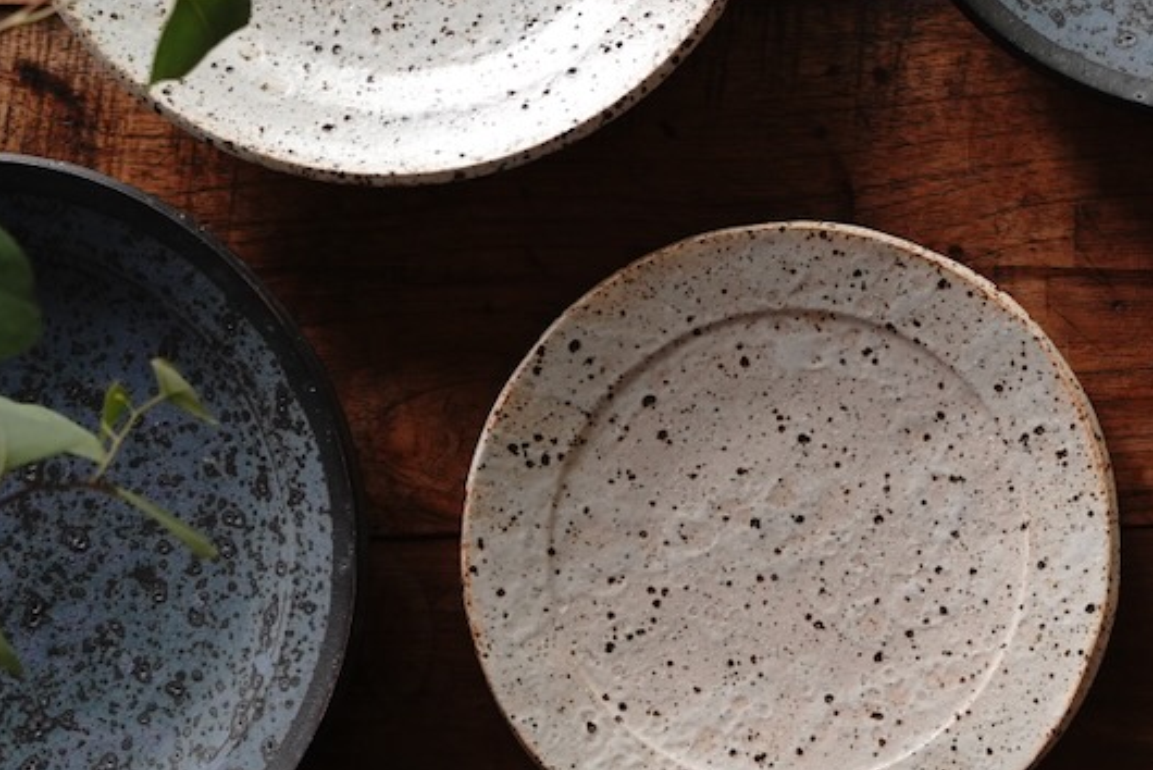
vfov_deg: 13.8
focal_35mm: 99
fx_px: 3172
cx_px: 1029
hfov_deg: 20.2
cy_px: 498
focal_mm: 41
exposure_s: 1/160
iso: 800
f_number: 4.5
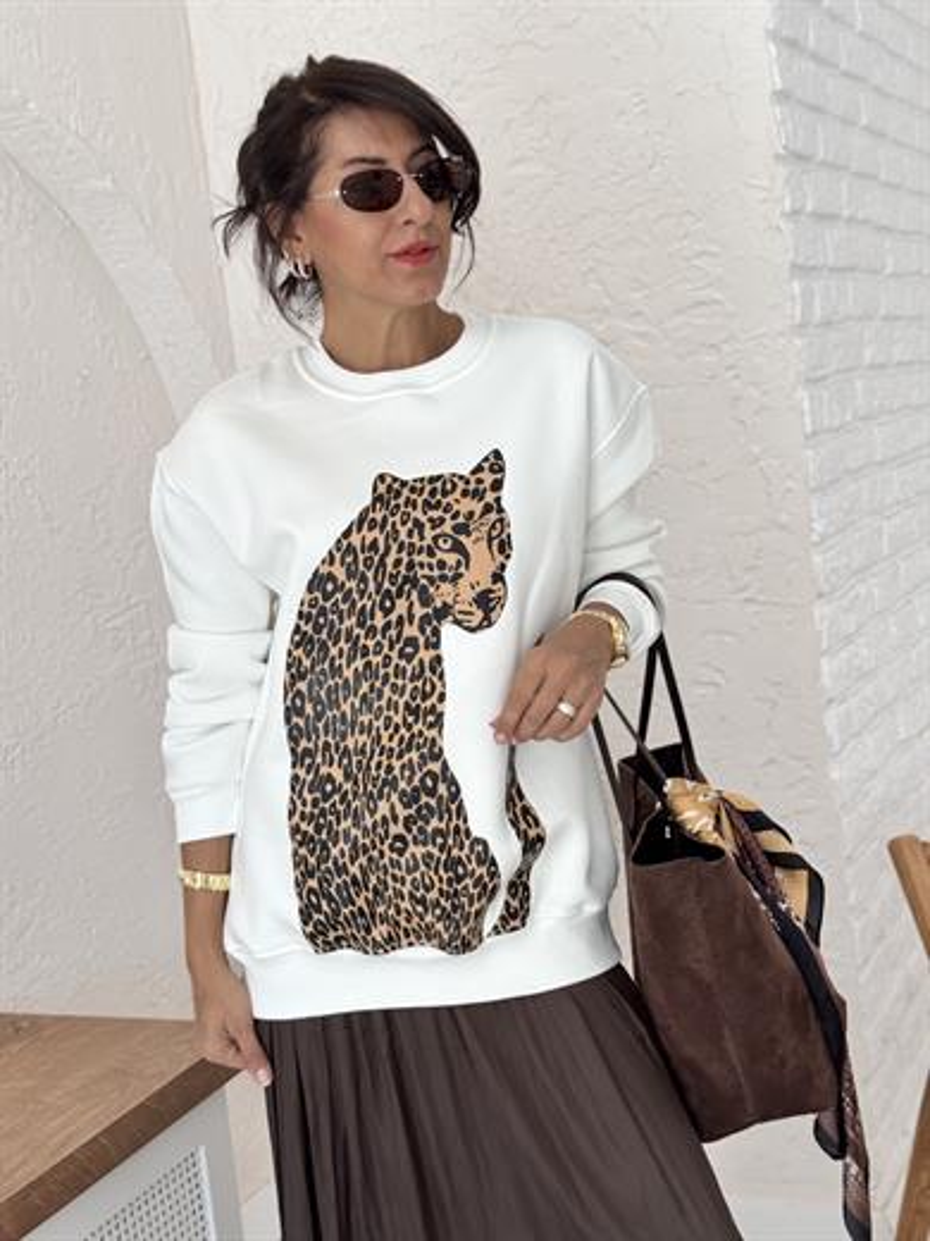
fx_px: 1719
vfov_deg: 39.7
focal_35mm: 48
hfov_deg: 30.3
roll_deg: +6.5
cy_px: 620
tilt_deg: -6.4
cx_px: 465
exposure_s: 1/255
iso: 64
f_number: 1.78
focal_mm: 6.76
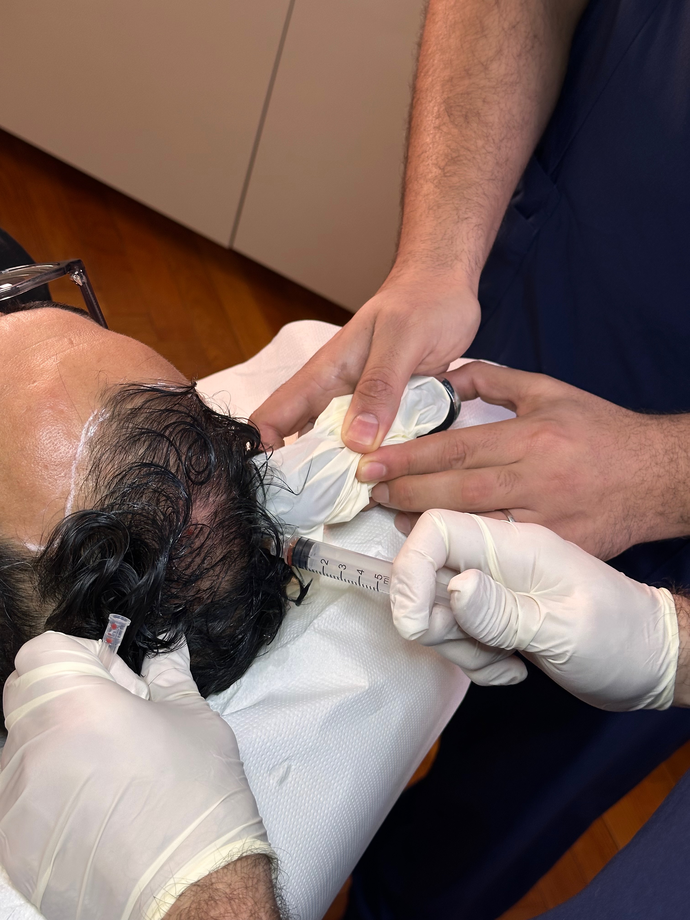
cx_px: 345
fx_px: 1276
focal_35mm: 48
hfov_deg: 30.3
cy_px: 460
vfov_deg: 39.7
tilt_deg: -43.1
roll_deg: -20.9
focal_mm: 6.86
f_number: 1.78
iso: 50
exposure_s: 1/153
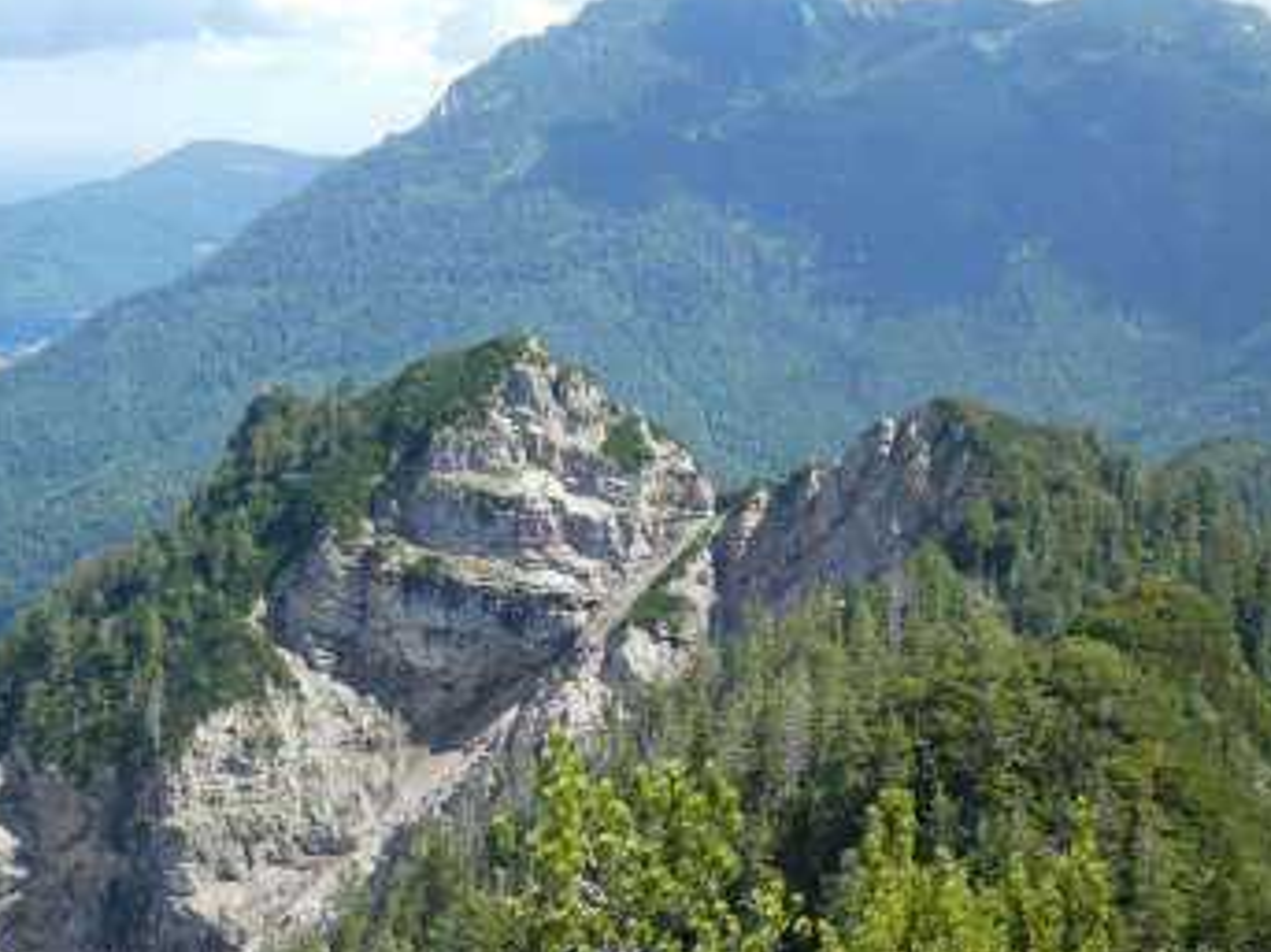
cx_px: 623
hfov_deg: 30.3
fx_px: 2349
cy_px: 467
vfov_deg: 22.9
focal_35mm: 64
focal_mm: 10.9
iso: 80
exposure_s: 1/250
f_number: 4.3
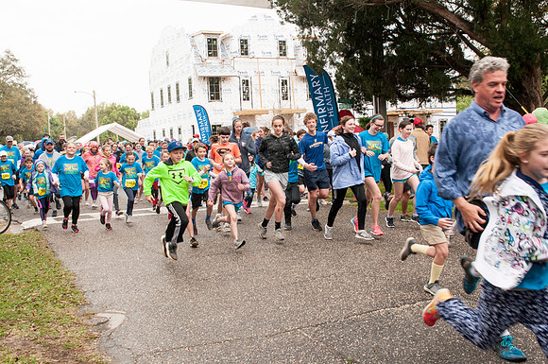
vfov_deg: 36.8
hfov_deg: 53.2
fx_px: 547
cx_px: 274
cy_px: 182
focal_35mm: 36
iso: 1000
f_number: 5.6
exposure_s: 1/250
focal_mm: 24
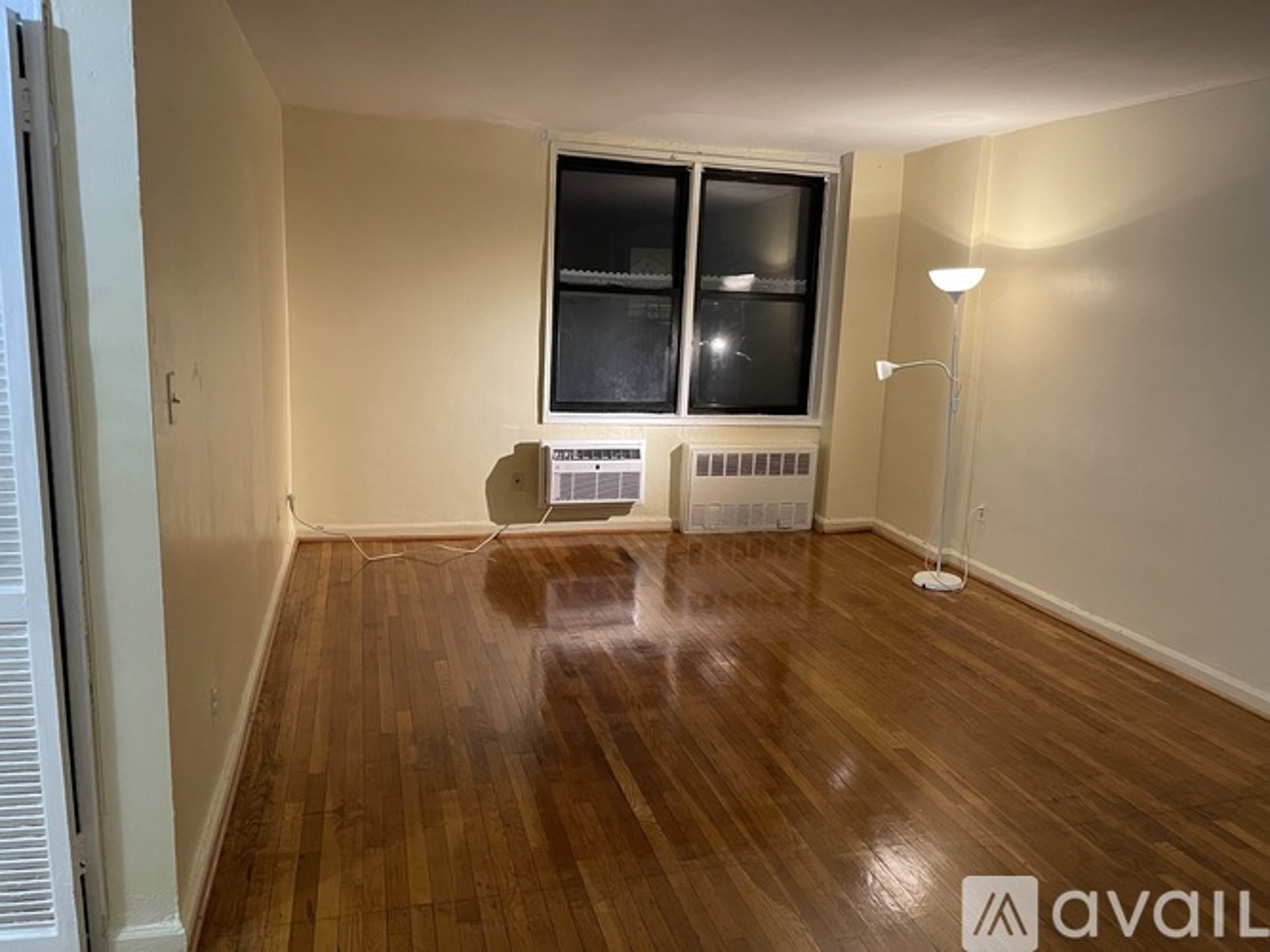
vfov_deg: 53.0
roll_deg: -1.5
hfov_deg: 67.3
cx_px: 635
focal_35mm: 26
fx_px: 954
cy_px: 476
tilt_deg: -11.6
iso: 500
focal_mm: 5.1
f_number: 1.6
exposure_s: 1/60
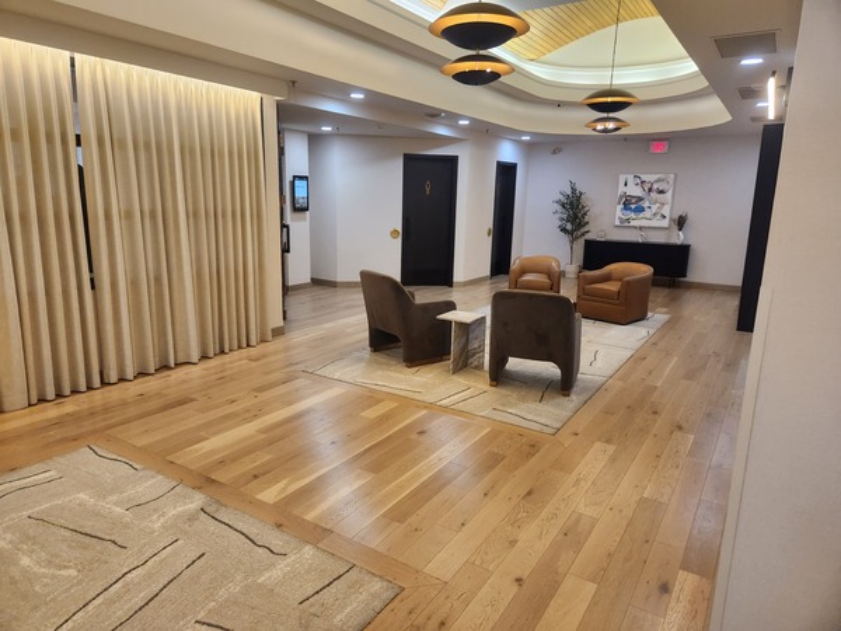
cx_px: 420
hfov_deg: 73.9
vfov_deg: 58.9
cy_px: 316
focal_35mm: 23
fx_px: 559
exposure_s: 1/120
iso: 200
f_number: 1.8
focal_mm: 5.4
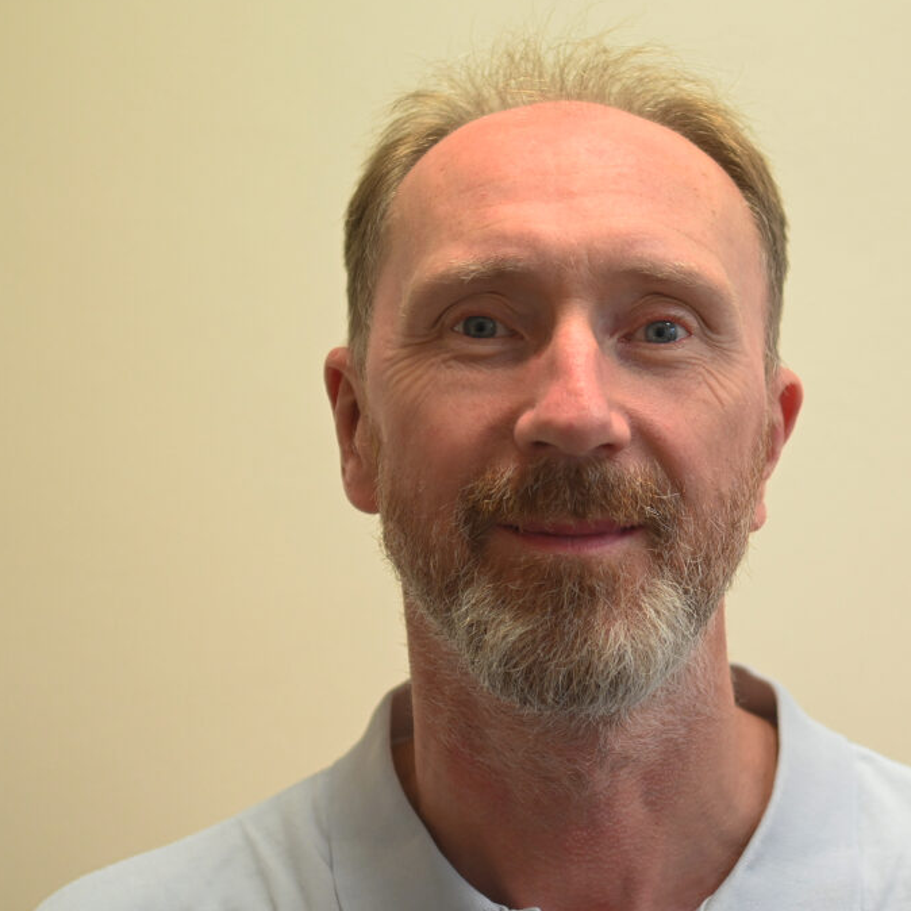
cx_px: 556
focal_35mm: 93
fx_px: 2769
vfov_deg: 18.7
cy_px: 453
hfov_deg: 18.7
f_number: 2.8
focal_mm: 48
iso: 1250
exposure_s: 1/125
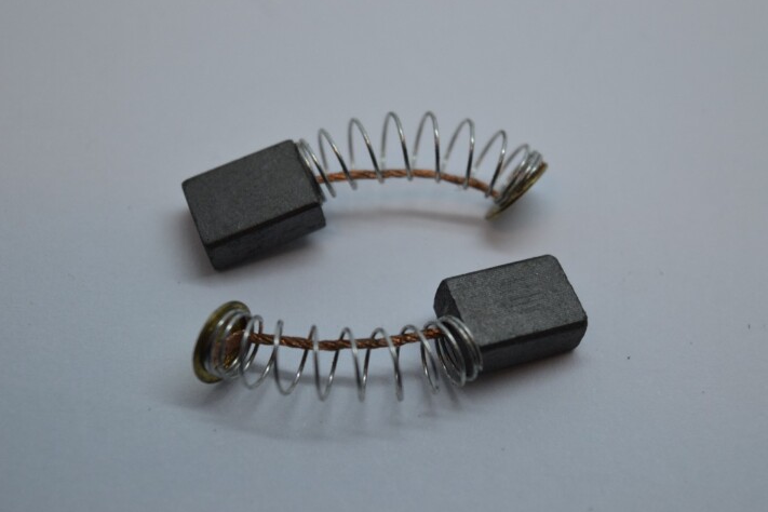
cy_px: 255
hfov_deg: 24.3
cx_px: 380
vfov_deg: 16.4
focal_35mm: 84
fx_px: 1781
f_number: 5.6
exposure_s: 1/125
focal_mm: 55
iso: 360
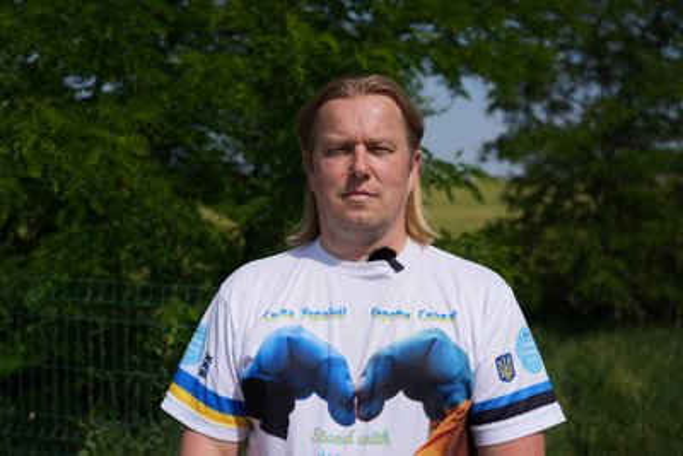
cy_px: 228
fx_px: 797
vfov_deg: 31.9
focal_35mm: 42
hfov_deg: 46.4
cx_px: 342
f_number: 4
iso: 100
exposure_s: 1/3200
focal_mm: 42
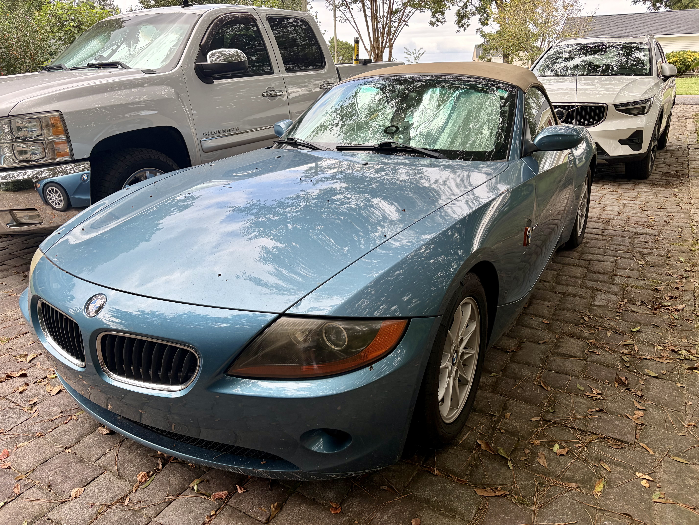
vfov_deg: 53.1
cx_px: 350
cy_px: 262
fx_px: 525
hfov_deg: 67.3
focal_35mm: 26
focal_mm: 5.96
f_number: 1.6
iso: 50
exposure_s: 1/489
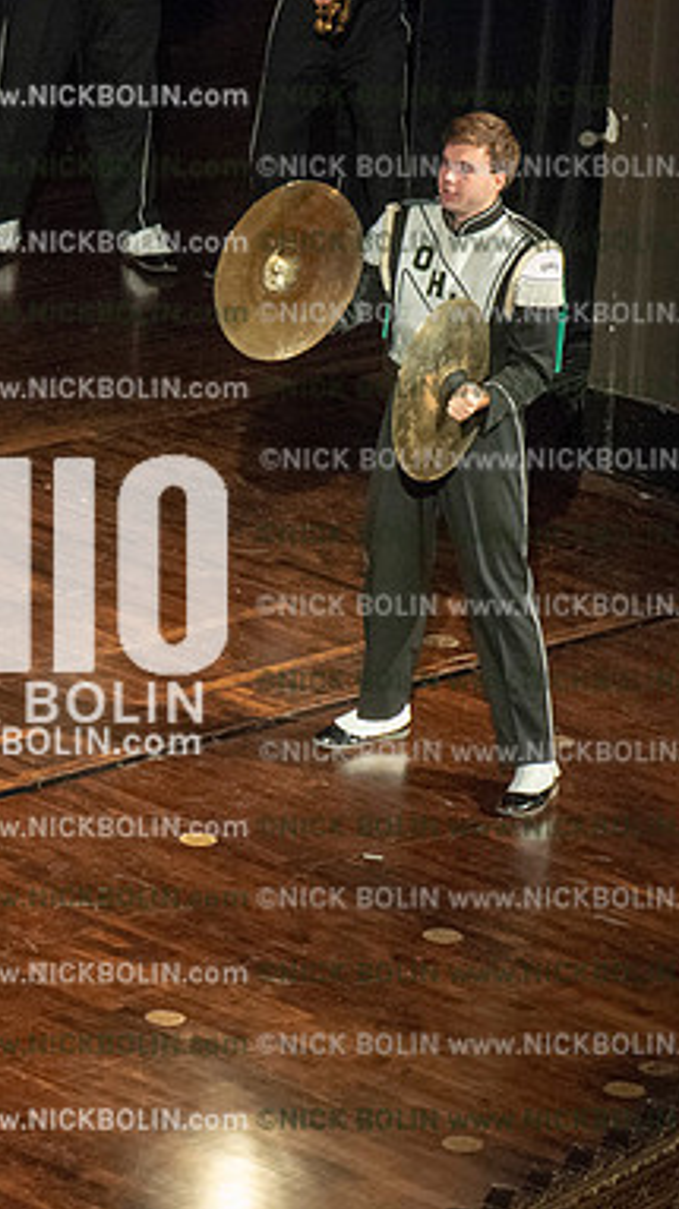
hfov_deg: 3.6
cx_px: 3
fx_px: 10675
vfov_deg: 6.5
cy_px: 606
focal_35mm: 333
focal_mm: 210
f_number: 5.6
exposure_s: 1/200
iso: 8000
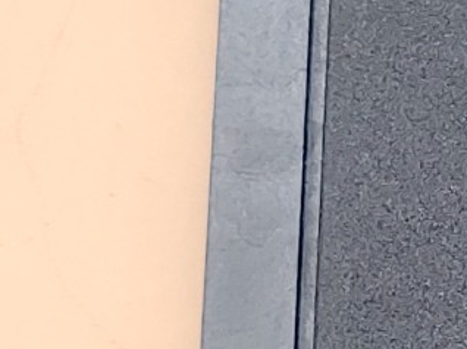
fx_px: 2993
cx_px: 1029
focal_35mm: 222
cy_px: 412
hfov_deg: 8.3
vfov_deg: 6.6
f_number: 1.8
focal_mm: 4.36
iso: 50
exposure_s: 1/71
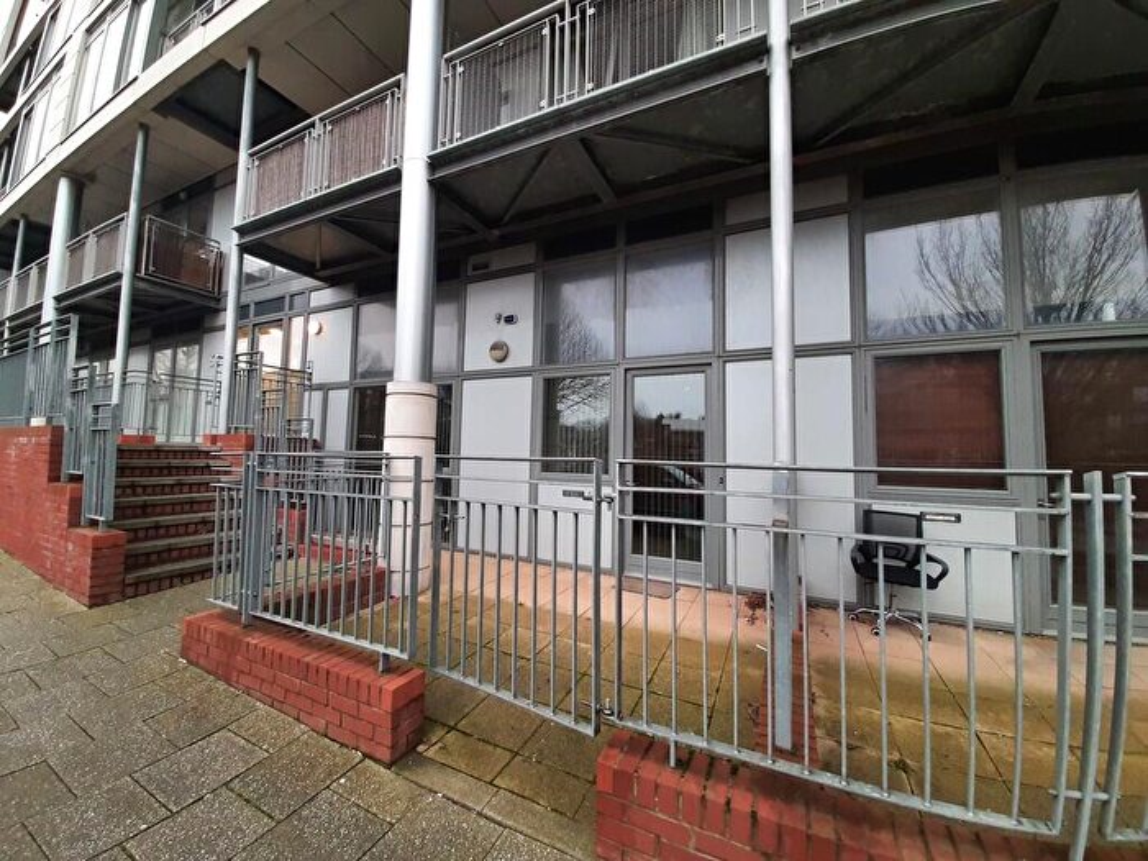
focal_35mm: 13
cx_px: 574
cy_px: 430
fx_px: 431
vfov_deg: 89.9
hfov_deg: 106.2
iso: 125
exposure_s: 1/50
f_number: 2.2
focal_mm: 1.42
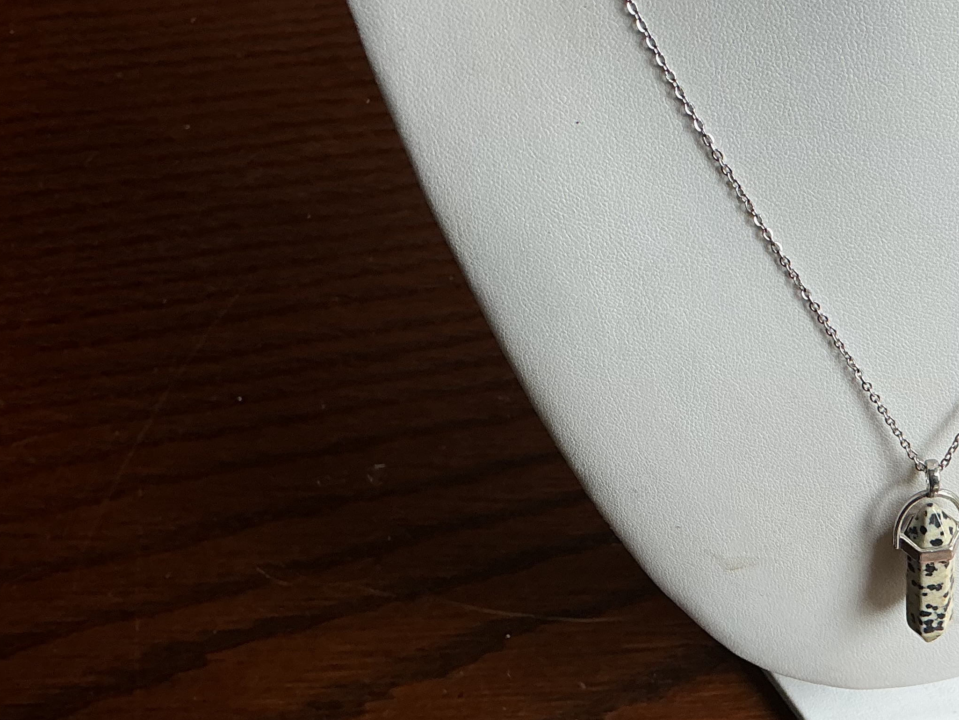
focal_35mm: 57
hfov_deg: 31.5
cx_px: 936
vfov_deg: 25.7
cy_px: 367
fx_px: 1579
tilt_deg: -62.1
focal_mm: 3
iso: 20
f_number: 1.8
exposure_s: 1/193
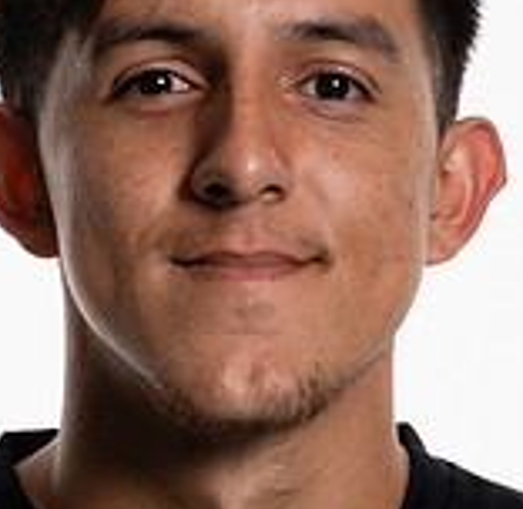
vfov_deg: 4.1
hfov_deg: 4.2
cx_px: 224
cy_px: 610
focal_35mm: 420
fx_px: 7088
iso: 100
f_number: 10
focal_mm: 50
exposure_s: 1/200
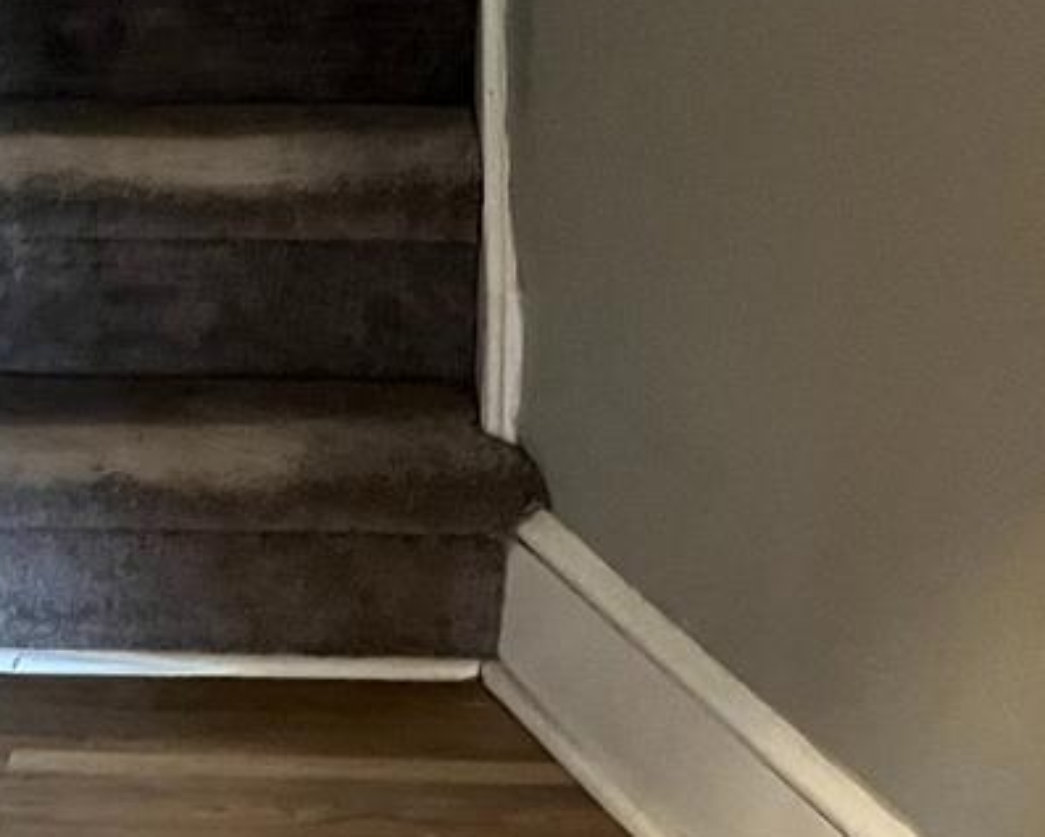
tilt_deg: -29.3
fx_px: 2847
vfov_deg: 16.6
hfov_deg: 20.6
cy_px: 671
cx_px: 266
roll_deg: -0.2
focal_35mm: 92
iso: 800
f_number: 1.6
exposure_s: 1/30
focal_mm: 5.1
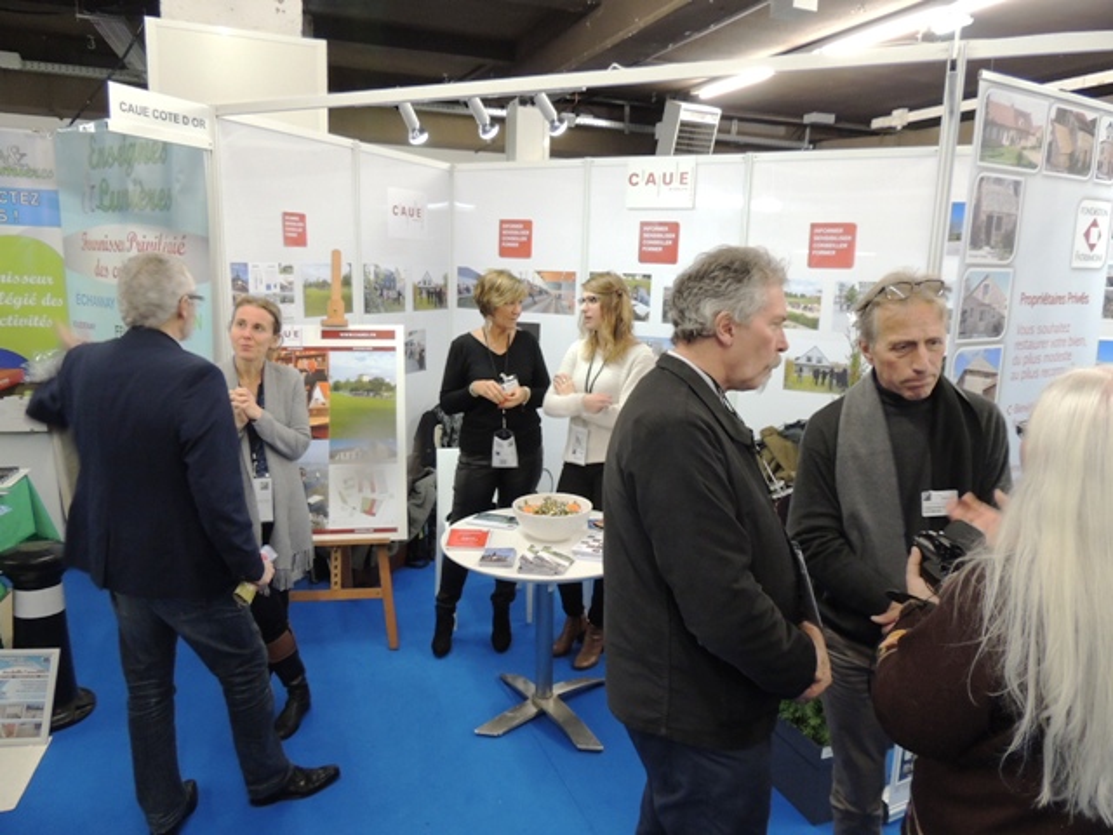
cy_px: 418
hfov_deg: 71.6
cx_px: 556
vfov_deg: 56.8
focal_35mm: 24
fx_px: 772
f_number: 3
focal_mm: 4.3
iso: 400
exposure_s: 1/20
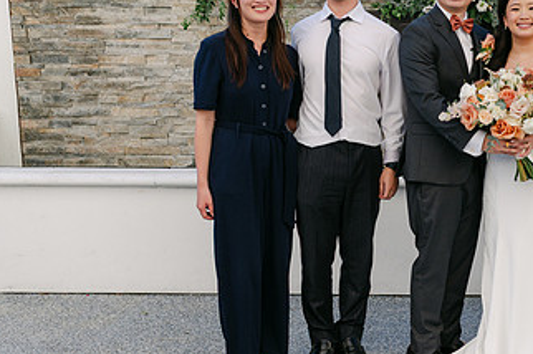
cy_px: 194
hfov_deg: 30.2
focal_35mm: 64
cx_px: 468
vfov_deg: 21.2
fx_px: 947
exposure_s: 1/800
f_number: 4
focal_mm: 35
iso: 100
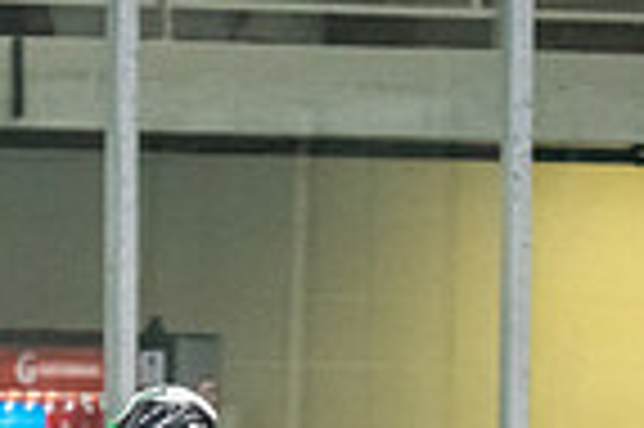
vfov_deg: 2.3
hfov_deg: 3.5
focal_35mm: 597
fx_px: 10667
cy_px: 867
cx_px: 190
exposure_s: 1/800
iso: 4000
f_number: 2.8
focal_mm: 105
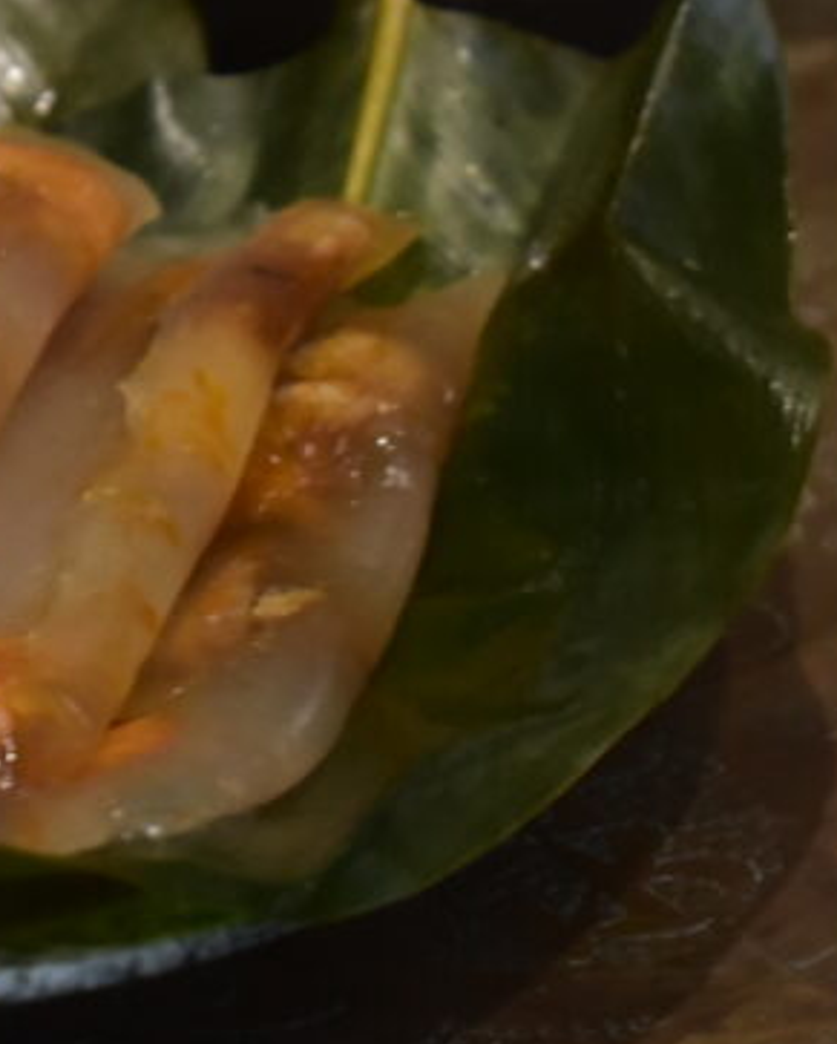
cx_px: -132
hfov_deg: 7.0
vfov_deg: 8.8
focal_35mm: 218
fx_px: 6752
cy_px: 263
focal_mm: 55
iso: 1600
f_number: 5.6
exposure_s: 1/10
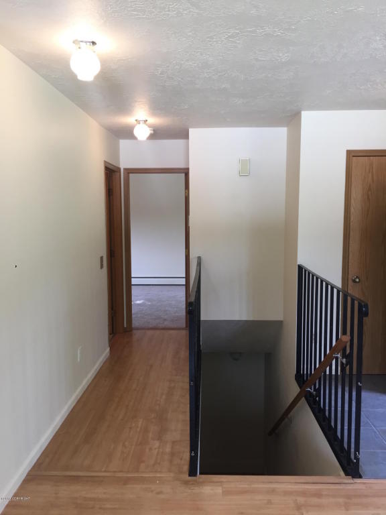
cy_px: 258
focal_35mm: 29
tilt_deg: -4.8
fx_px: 431
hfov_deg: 48.2
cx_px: 193
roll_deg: +0.1
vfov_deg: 61.7
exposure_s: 1/33
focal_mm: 4.15
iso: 32
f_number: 2.2
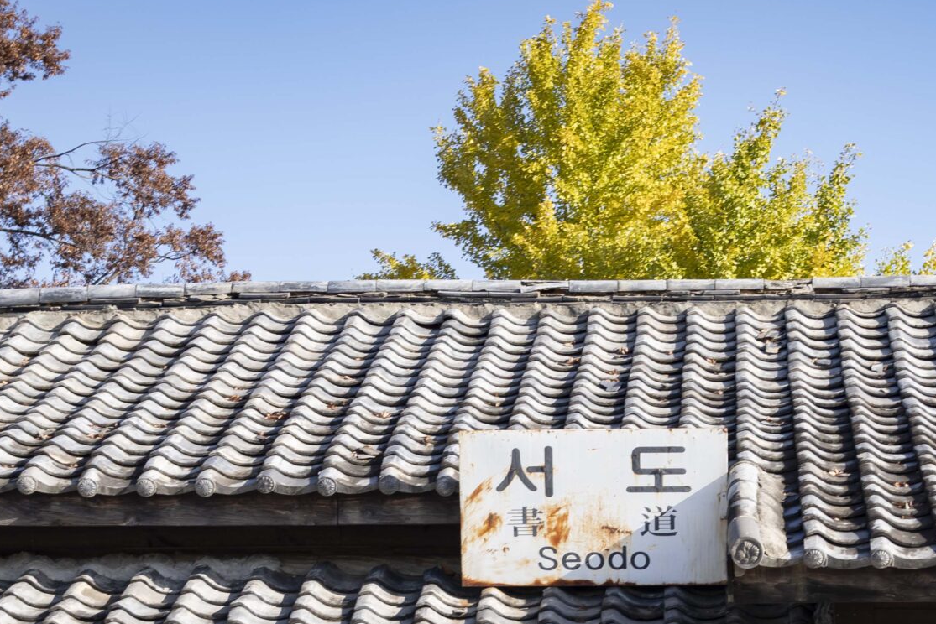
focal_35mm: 101
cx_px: 620
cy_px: 695
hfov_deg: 20.1
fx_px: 2627
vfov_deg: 13.3
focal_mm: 44
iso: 100
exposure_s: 1/160
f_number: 5.6
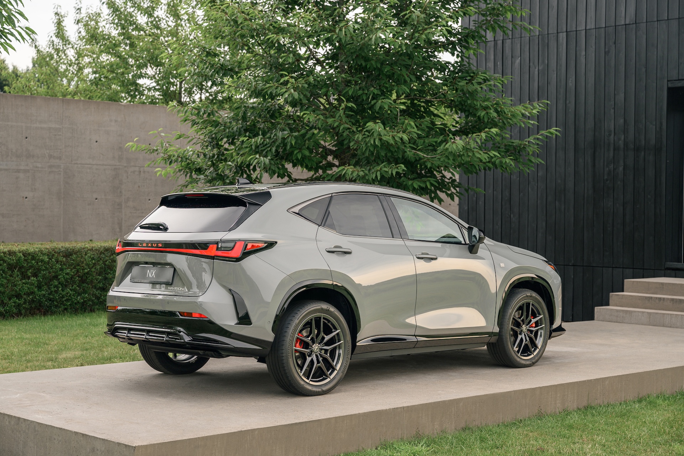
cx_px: 342
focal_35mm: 63
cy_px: 228
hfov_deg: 31.9
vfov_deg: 21.6
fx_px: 1197
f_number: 4
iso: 250
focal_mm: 63
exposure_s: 1/250
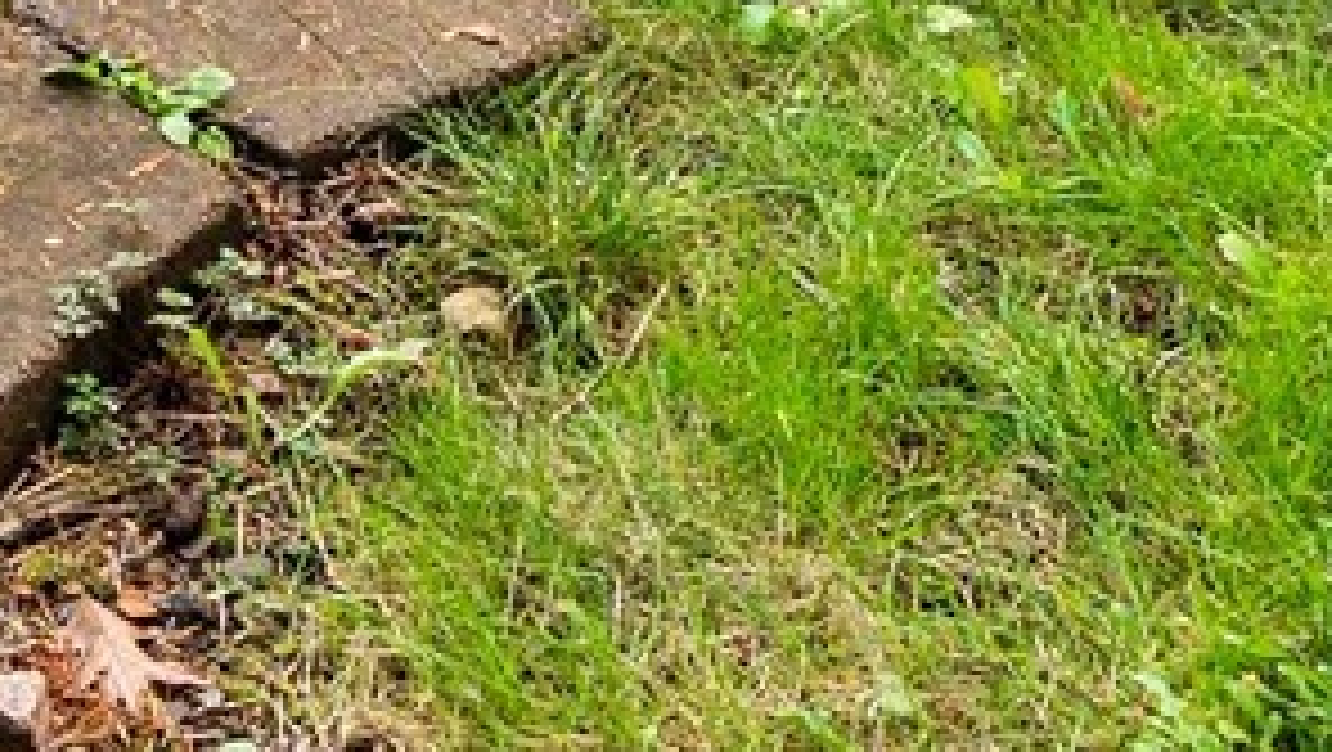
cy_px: -1783
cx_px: -657
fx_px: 2969
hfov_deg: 21.3
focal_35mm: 84
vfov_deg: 9.5
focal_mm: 14
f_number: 7.1
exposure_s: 1/80
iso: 80
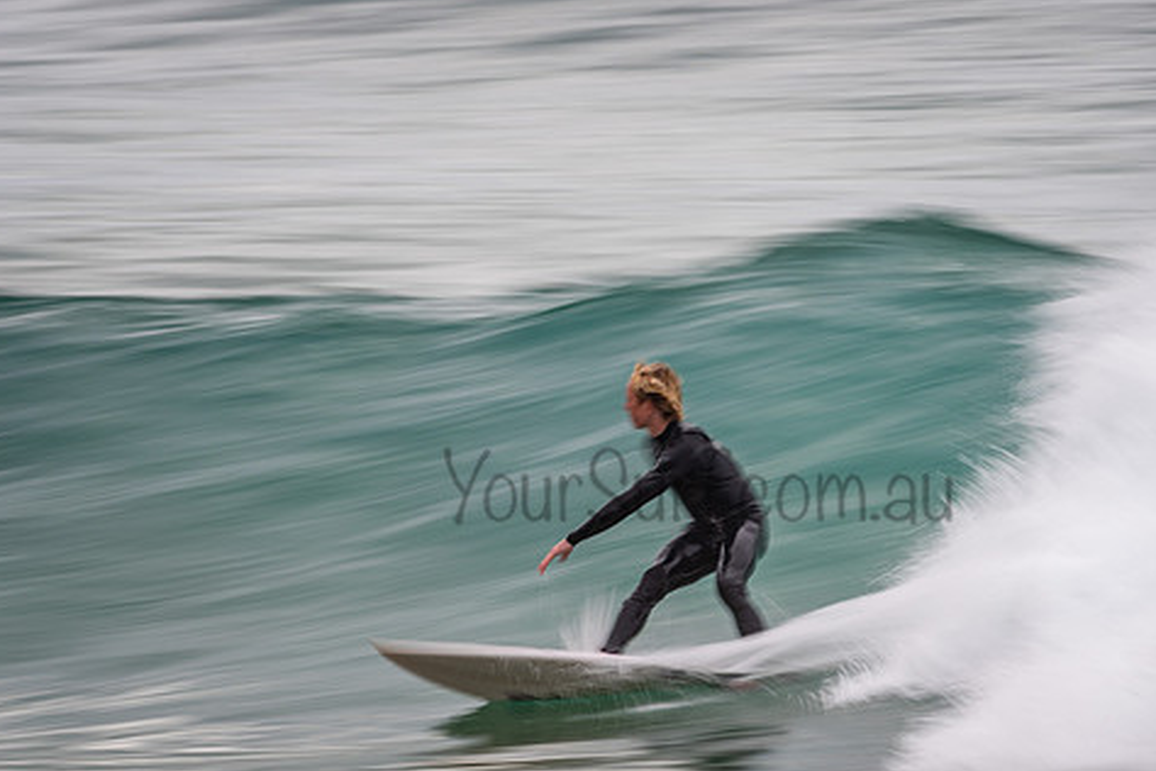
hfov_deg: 3.4
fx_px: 19650
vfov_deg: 2.2
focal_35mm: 612
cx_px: 695
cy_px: 465
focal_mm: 500
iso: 64
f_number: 16
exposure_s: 1/20
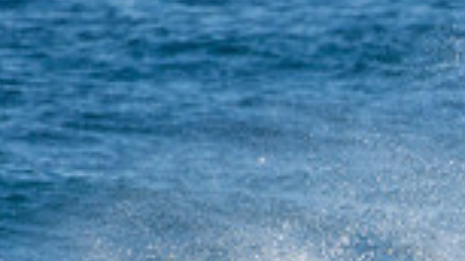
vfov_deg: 0.4
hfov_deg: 0.7
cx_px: 650
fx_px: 36614
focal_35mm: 2970
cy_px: 448
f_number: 5.6
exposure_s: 1/2000
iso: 720
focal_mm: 500
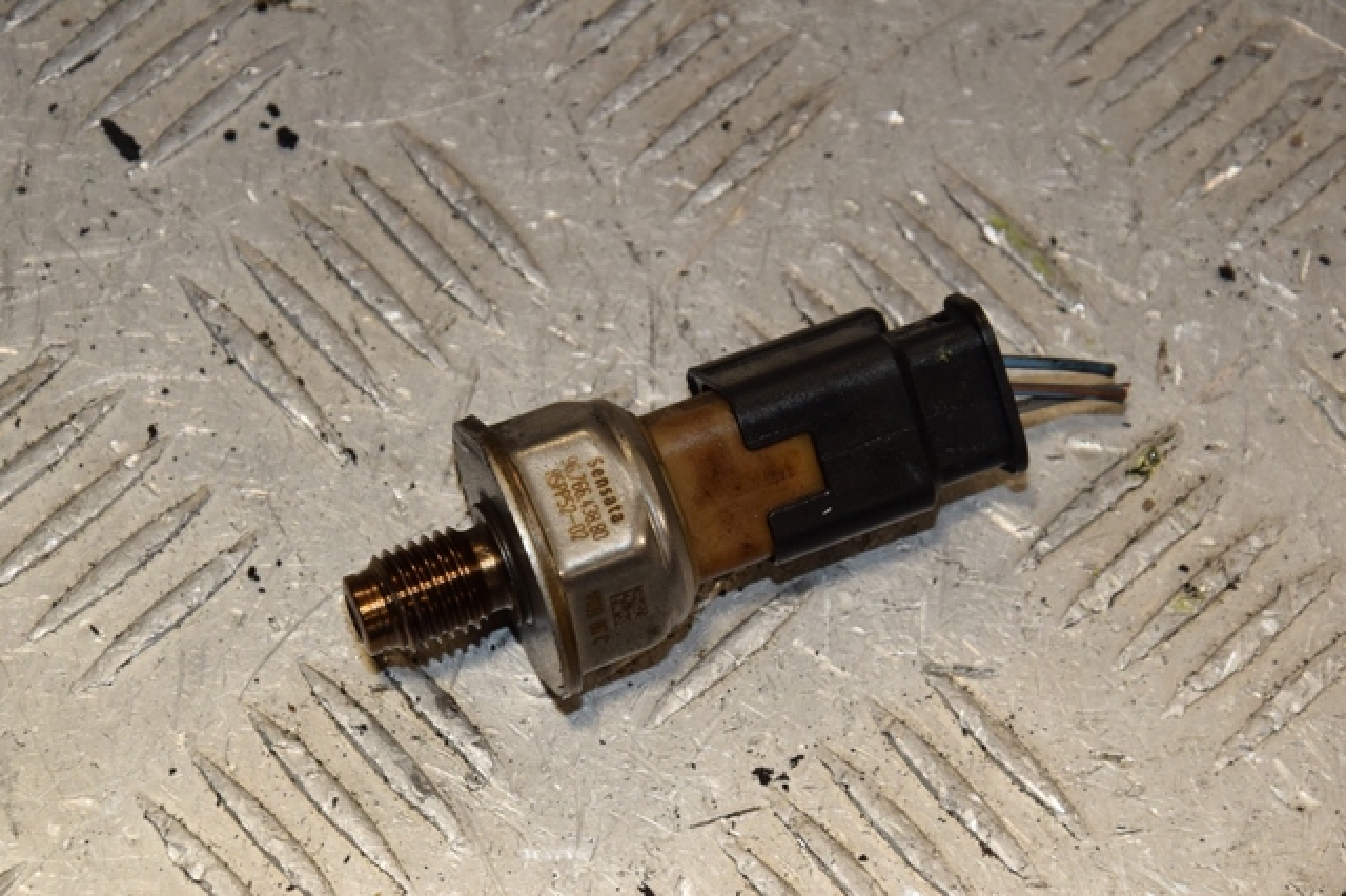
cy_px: 448
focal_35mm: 158
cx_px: 673
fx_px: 5885
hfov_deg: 13.0
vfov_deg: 8.7
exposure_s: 1/200
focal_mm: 105
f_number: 9
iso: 800
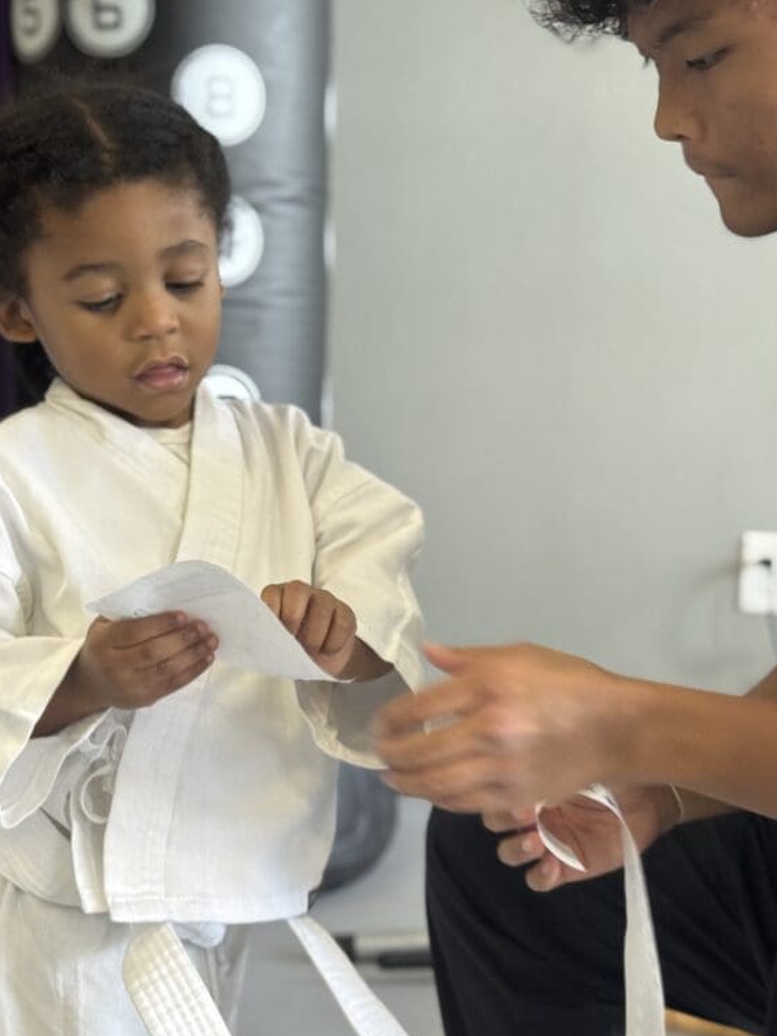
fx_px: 1945
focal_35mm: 65
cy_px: 519
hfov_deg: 22.6
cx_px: 365
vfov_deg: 29.8
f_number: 1.78
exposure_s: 1/60
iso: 80
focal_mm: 6.76
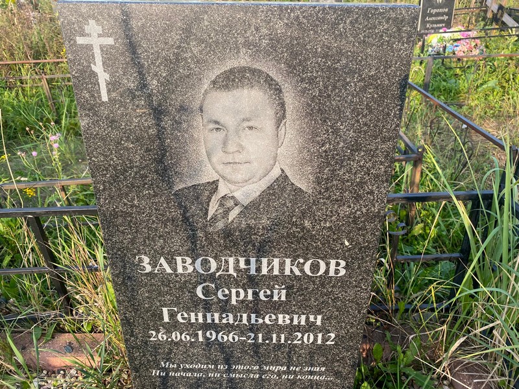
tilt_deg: -30.2
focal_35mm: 26
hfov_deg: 67.3
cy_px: 194
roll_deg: +4.7
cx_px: 260
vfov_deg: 53.1
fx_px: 390
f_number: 1.8
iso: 32
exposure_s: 1/560
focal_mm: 4.25
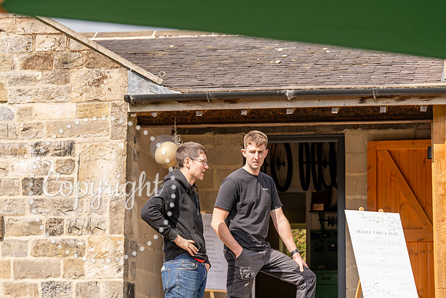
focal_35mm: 107
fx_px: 1327
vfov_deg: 12.8
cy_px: 149
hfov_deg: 19.1
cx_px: 223
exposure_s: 1/500
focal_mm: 102
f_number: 5.6
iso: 160
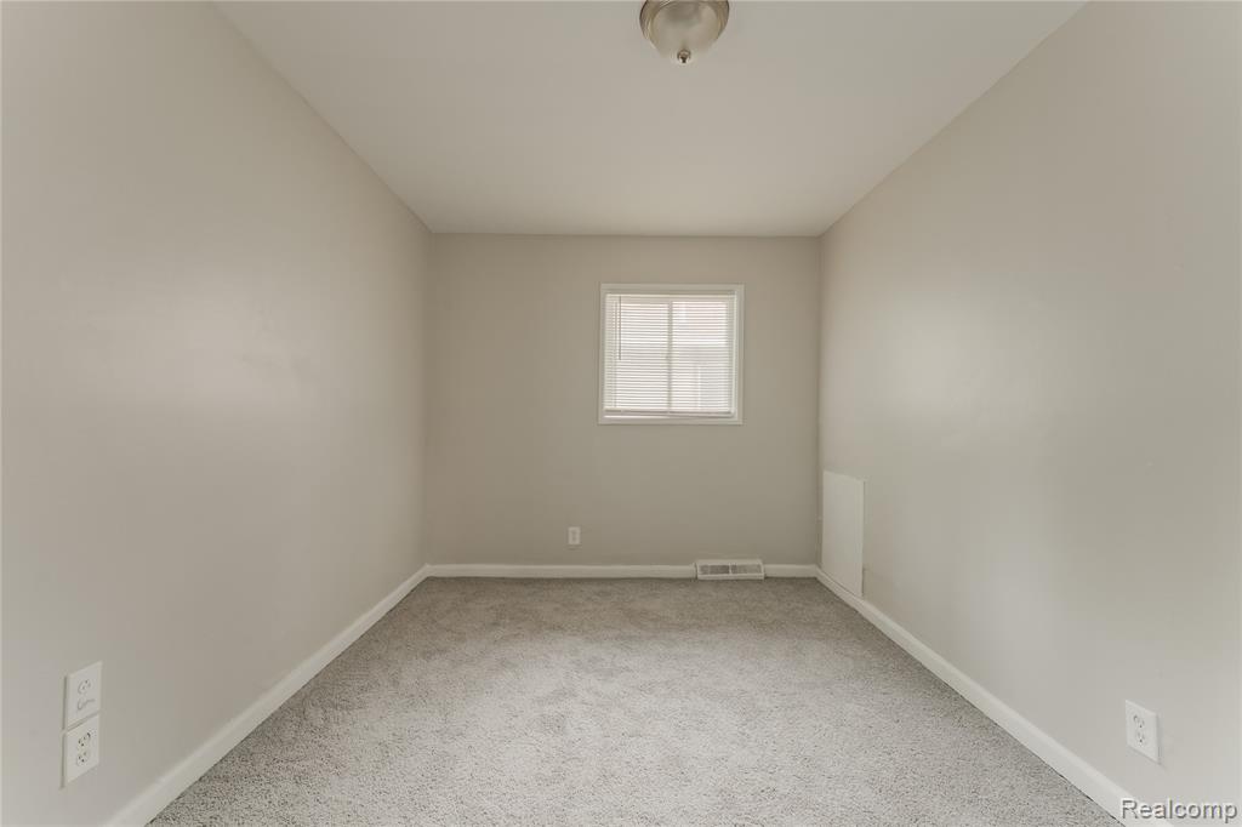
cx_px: 621
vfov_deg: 81.2
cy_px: 414
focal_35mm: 14
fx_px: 483
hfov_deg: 104.3
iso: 500
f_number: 10
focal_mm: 14
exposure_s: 1/15
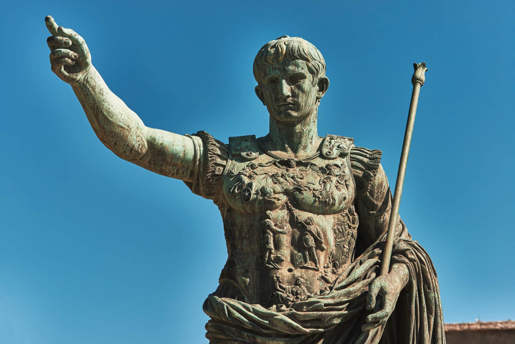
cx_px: 258
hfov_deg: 19.4
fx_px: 1503
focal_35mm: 105
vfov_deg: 13.1
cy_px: 172
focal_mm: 105
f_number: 7.1
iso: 200
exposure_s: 1/800
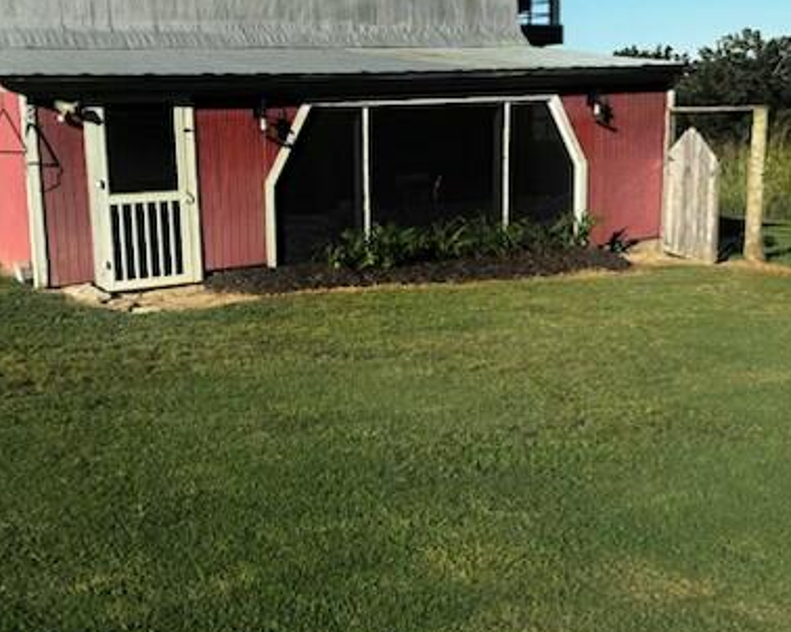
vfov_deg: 34.9
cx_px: 295
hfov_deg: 42.6
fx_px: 1006
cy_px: 293
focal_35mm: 43
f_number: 1.6
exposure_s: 1/2933
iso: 50
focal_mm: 5.96
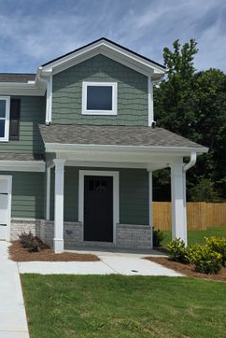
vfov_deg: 57.2
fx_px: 310
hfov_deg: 35.8
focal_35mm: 33
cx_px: -4
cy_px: 168
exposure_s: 1/7944
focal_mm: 6.3
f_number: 1.7
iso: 50
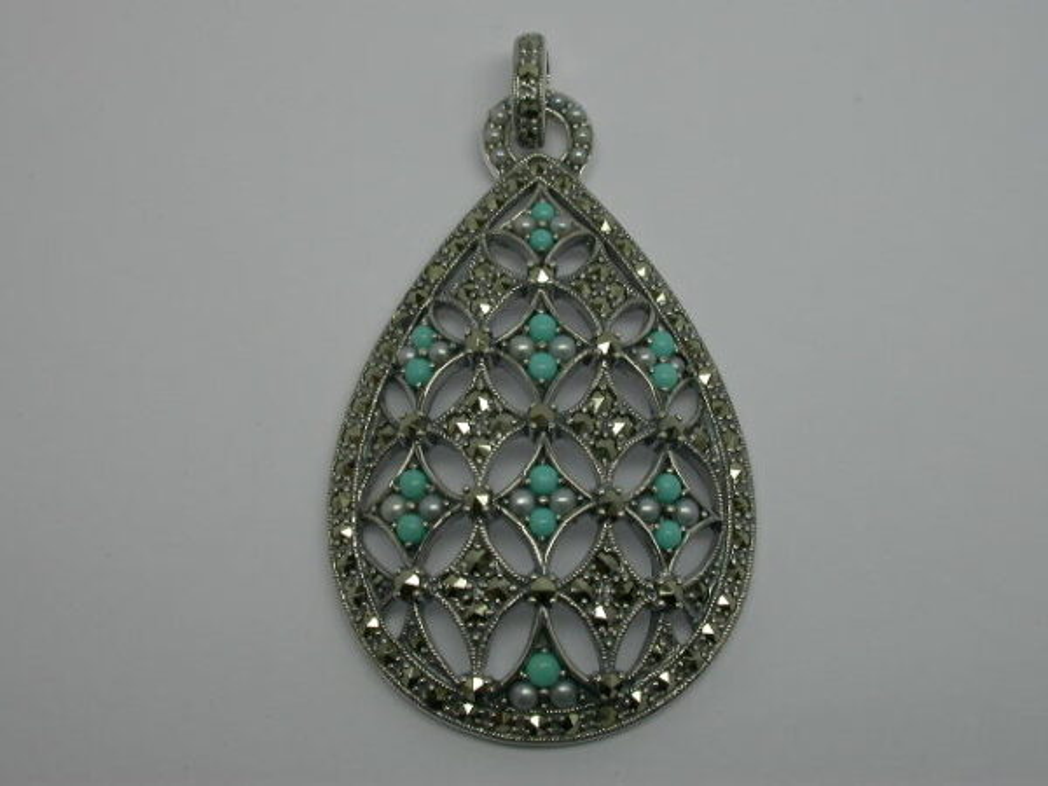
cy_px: 393
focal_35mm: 85
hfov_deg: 23.0
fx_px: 2573
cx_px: 524
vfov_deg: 17.4
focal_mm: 17.7
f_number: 7.4
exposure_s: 1/32.1
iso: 100
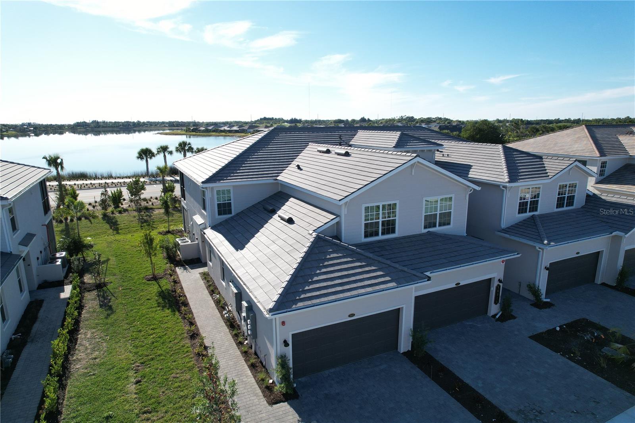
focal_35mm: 22
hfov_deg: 78.6
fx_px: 388
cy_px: 212
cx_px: 318
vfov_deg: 57.2
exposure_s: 1/1500
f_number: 2.8
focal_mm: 8.38
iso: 100
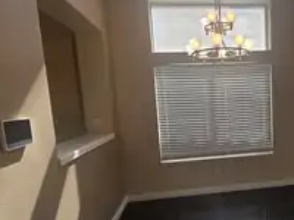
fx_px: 221
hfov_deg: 63.7
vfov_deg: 52.8
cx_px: 218
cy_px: 129
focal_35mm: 26
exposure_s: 1/290
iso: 40
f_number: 1.9
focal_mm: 2.2
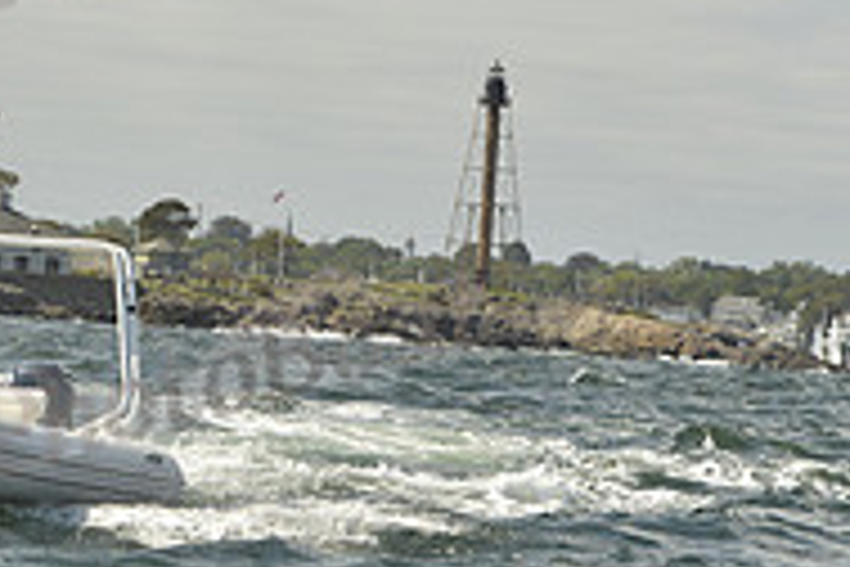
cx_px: -256
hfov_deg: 7.8
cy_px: 191
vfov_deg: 5.3
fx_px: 6162
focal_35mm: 261
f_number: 8
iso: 400
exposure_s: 1/1600
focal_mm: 85
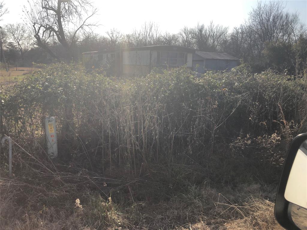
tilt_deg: -9.6
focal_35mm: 28
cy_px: 115
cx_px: 154
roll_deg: -3.6
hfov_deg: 63.4
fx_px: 248
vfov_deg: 49.7
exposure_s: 1/2088
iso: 20
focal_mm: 3.99
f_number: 1.8
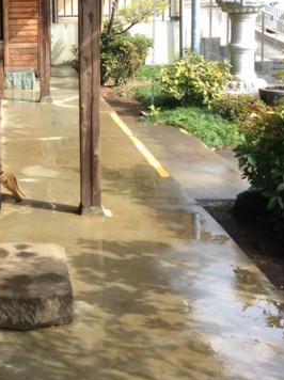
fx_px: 790
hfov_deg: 19.7
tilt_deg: -7.3
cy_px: 94
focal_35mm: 72
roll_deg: +2.3
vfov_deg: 26.7
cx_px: -5
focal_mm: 3.3
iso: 32
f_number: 2.4
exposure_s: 1/254
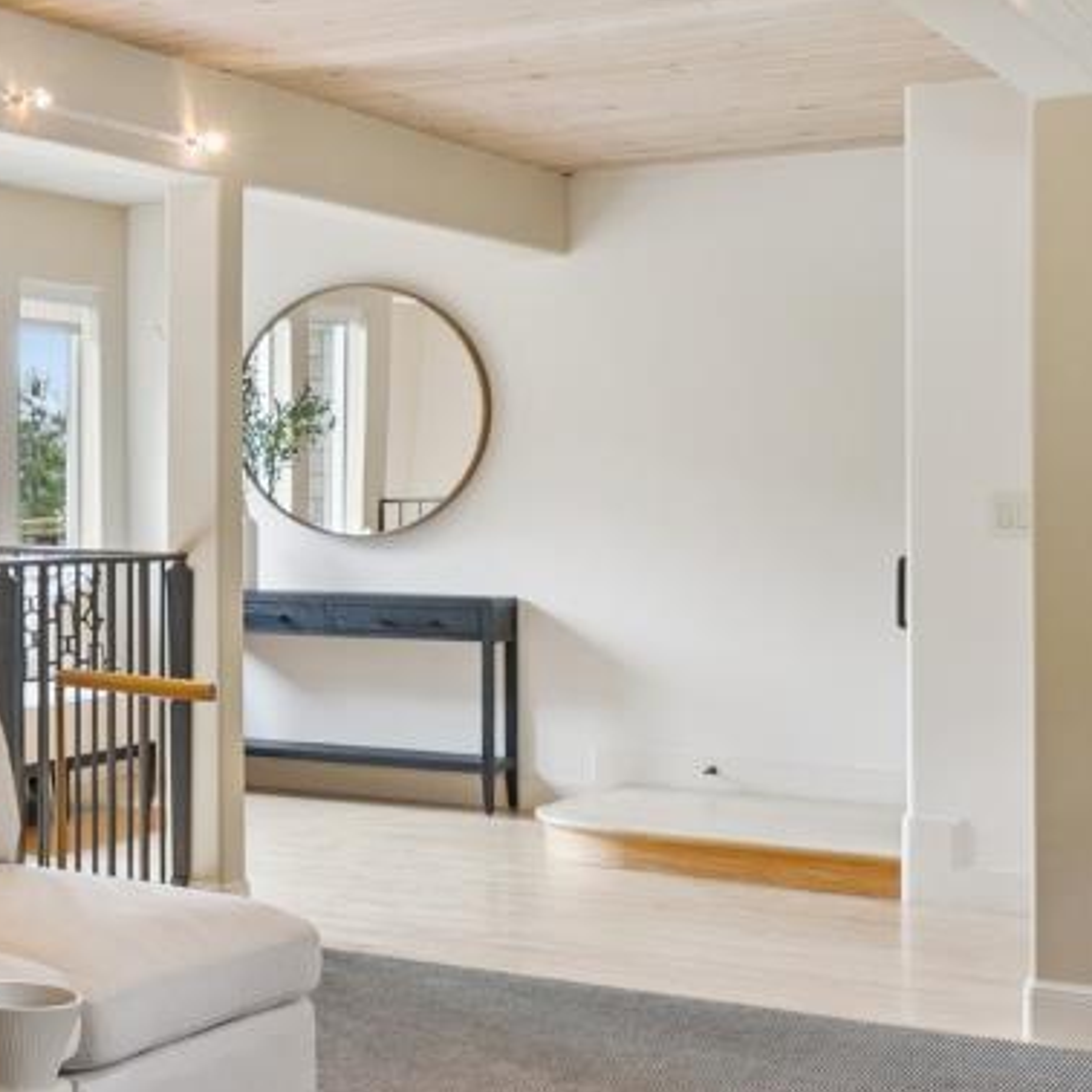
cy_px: 537
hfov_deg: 22.1
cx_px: -560
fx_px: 2284
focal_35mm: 64
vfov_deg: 26.9
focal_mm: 19
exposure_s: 1/30
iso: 640
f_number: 8
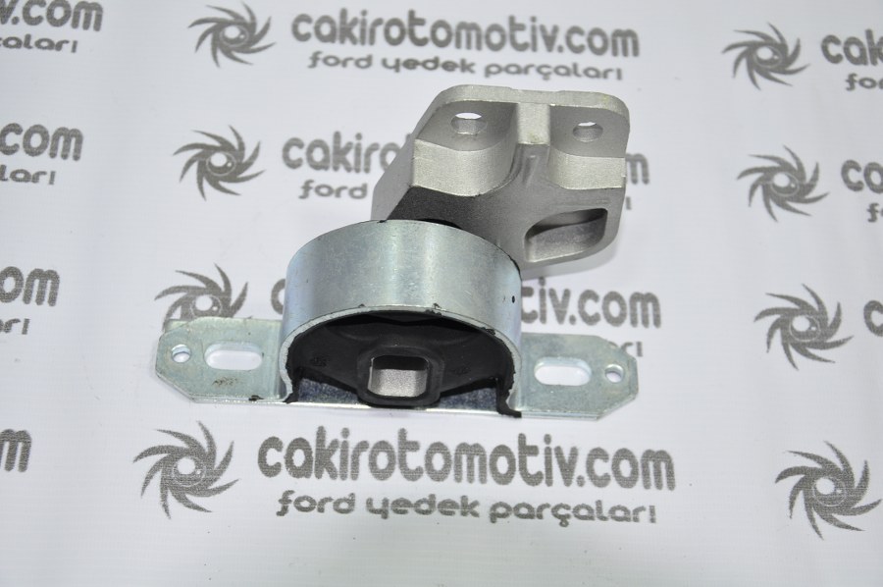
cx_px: 442
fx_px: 1397
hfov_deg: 35.1
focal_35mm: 57
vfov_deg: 23.7
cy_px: 294
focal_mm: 38
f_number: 5
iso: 200
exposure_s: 1/40
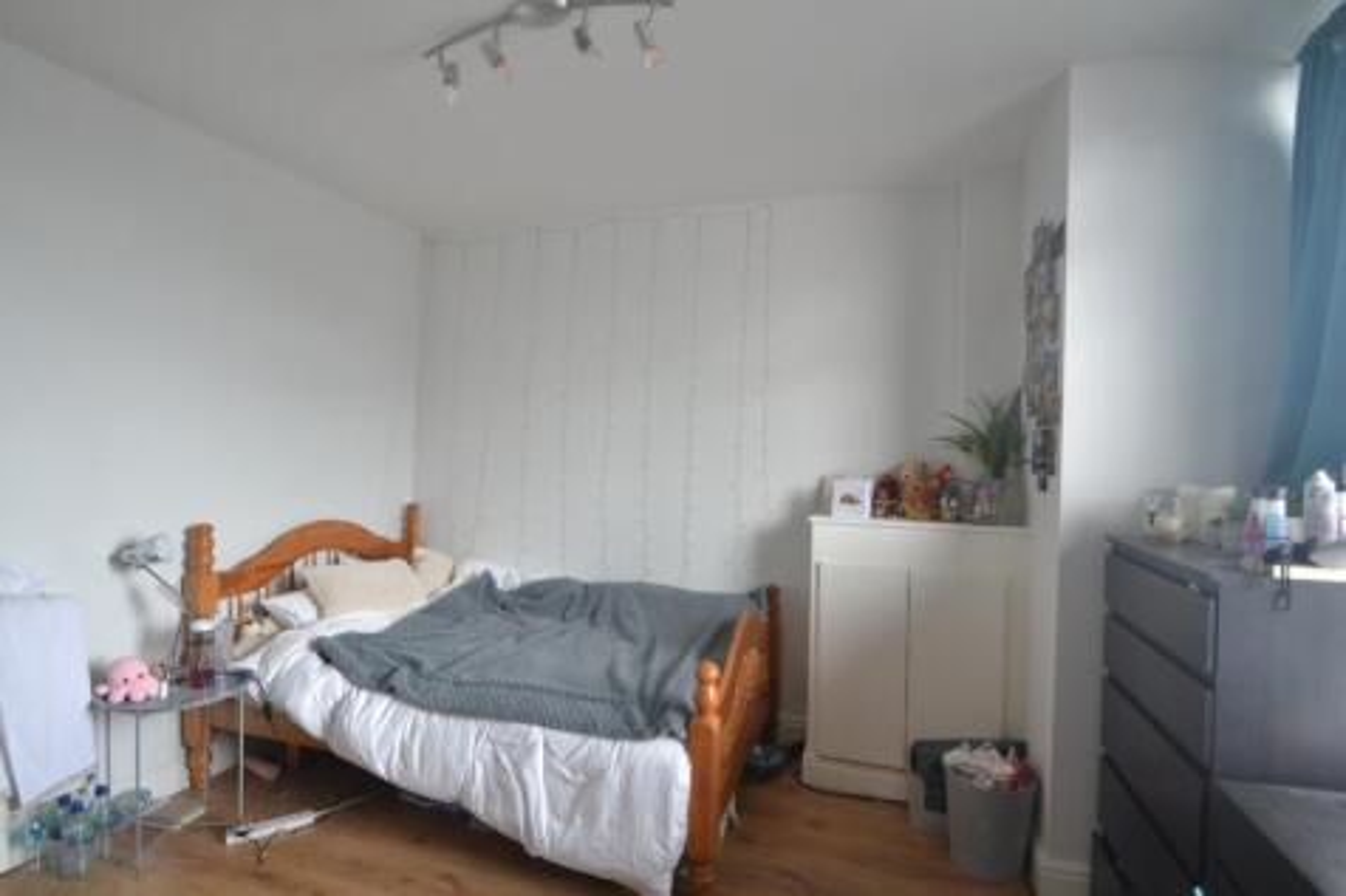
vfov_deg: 67.3
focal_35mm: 18
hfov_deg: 90.0
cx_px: 673
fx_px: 673
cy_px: 448
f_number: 3.8
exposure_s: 1/13
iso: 400
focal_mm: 12
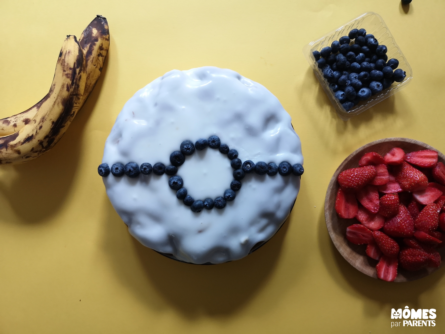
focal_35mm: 27
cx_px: 222
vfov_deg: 51.4
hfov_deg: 65.3
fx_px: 347
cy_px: 167
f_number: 1.8
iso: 250
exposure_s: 1/100
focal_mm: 3.95
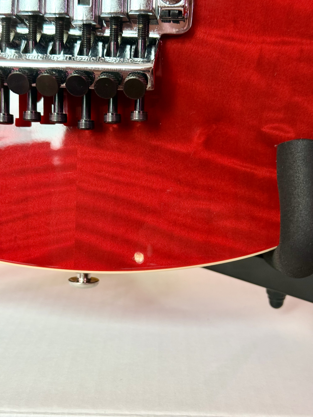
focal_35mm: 48
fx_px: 579
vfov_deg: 39.7
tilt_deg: -15.6
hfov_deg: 30.3
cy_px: 208
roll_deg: -0.8
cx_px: 156
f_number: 1.78
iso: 250
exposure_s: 1/33
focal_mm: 6.76
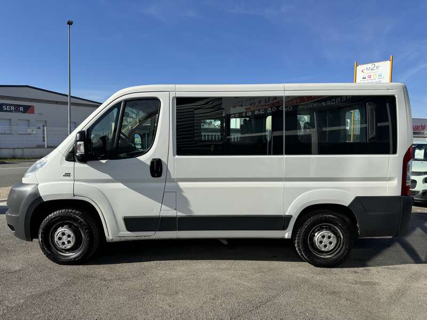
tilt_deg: -3.3
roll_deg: +0.7
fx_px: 296
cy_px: 160
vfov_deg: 56.8
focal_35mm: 24
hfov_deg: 71.6
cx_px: 214
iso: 80
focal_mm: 6.86
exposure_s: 1/5348
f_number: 1.78
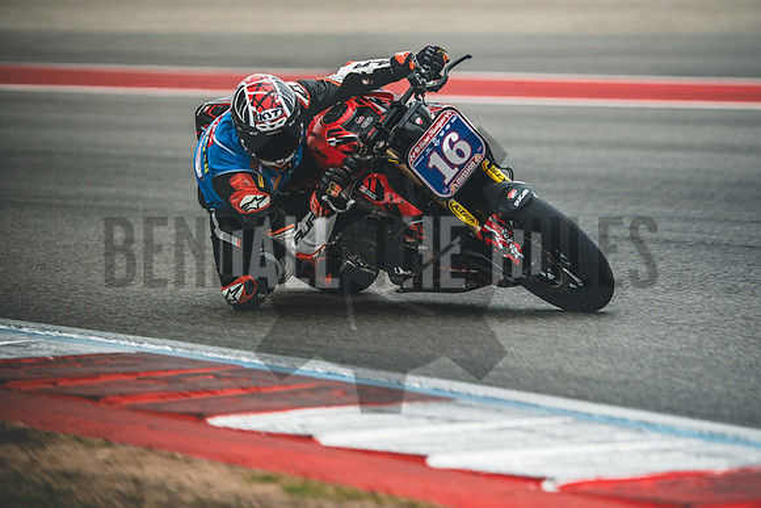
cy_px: 254
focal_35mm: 300
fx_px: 6343
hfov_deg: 6.9
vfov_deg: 4.6
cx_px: 380
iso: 640
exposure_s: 1/2500
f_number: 2
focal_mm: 200
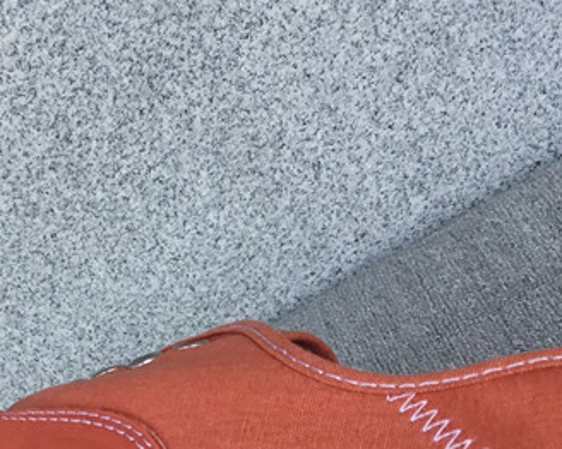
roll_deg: +40.8
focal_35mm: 83
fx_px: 1380
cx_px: 123
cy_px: 407
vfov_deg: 18.2
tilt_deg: -38.8
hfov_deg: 22.7
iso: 25
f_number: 2.4
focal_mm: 3.3
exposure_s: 1/370
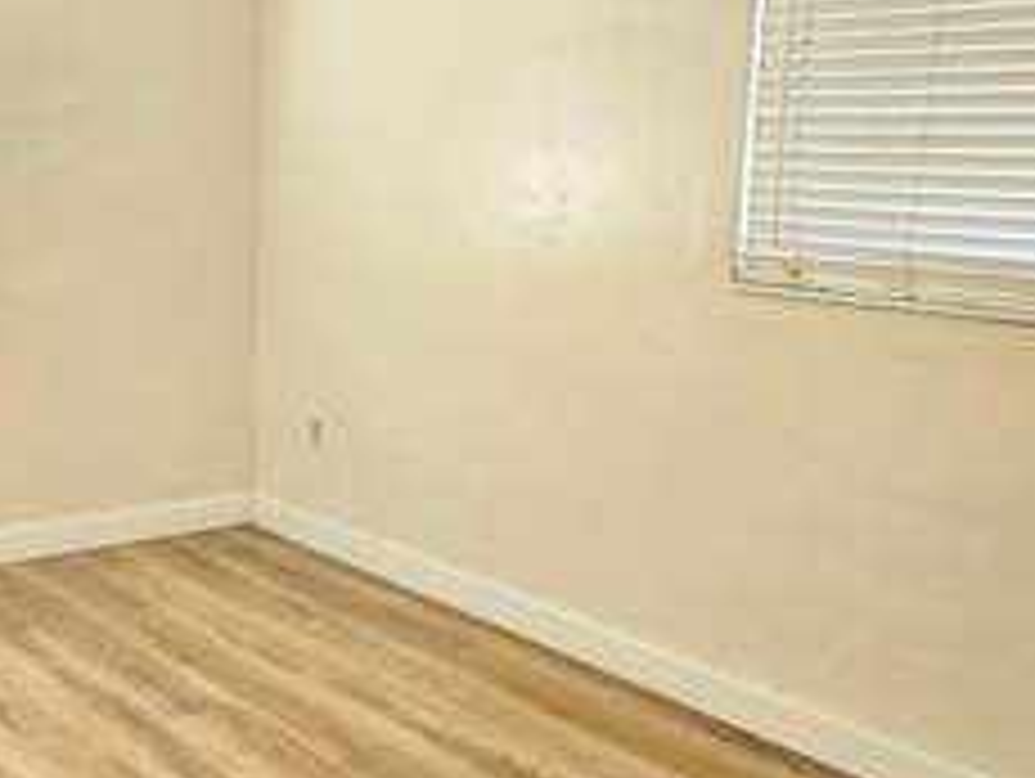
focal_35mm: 48
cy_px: 373
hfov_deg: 37.4
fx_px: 1437
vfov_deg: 30.3
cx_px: 135
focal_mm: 5.4
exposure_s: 1/120
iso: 160
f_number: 1.8
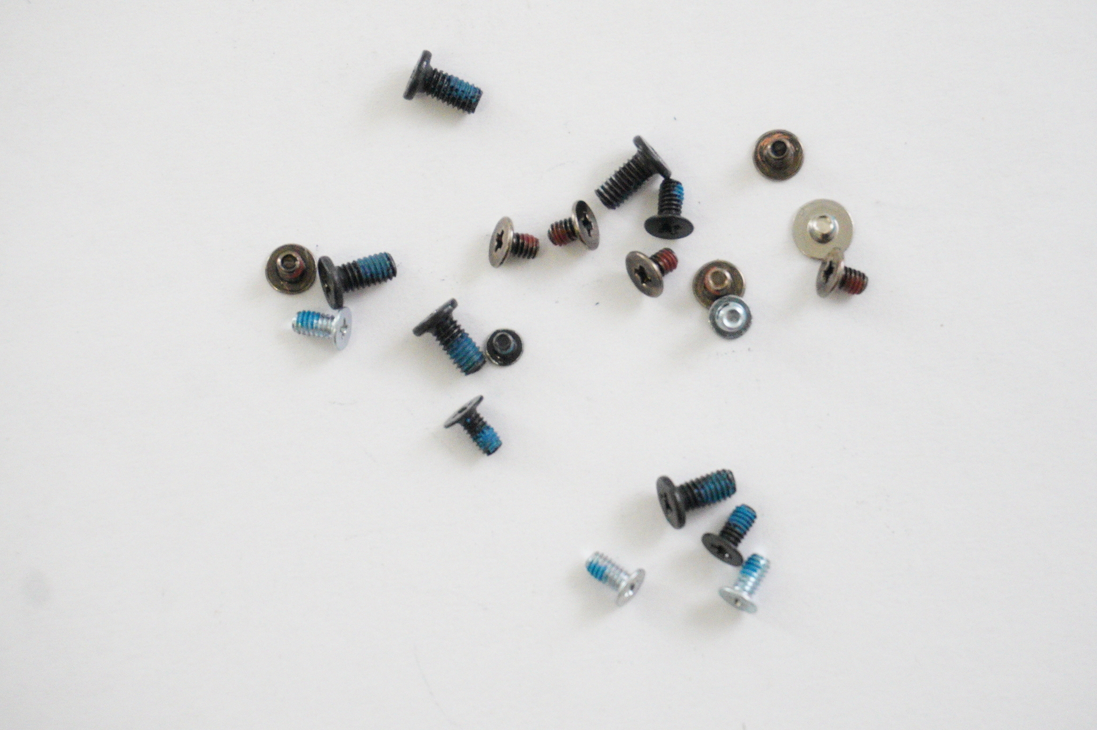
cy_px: 335
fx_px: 2771
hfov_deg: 22.4
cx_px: 617
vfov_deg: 15.0
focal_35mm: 91
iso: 6400
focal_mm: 50
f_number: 5.6
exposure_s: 1/250
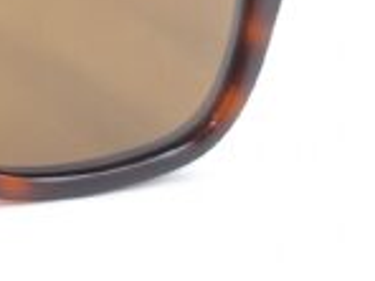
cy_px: -81
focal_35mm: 119
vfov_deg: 12.1
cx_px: -210
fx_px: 1289
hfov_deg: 15.2
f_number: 1.8
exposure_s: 1/50
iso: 64
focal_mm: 5.54
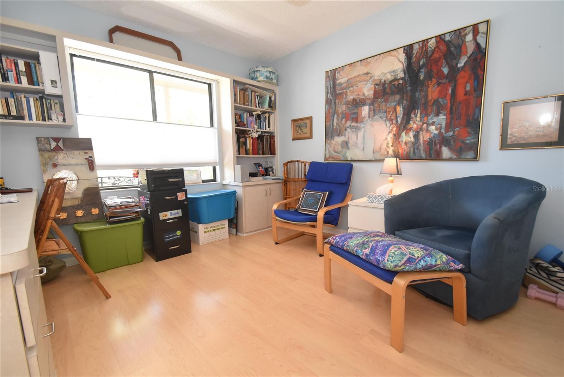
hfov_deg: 100.4
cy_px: 188
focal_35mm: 15
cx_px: 282
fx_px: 235
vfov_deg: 77.4
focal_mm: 10
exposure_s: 1/60
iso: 1600
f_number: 5
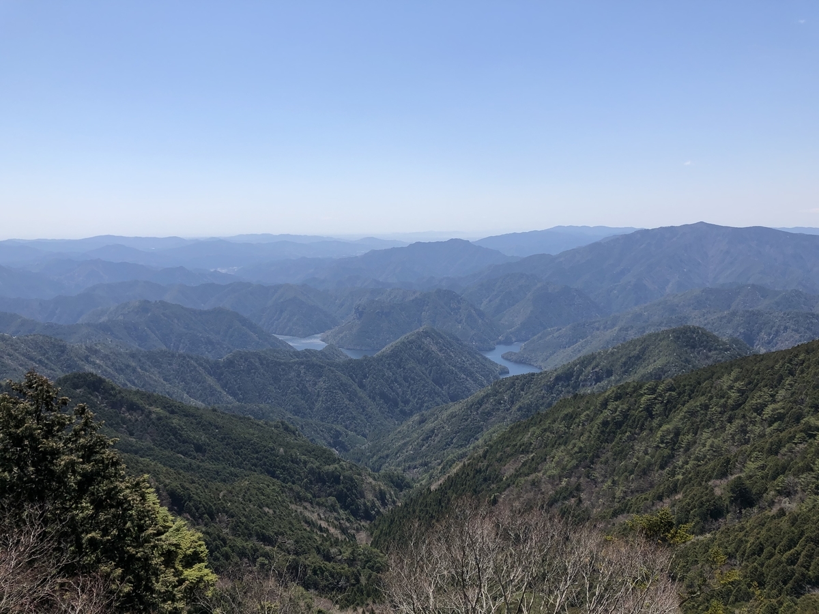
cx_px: 410
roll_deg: +0.0
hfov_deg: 63.4
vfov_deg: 49.7
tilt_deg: -5.6
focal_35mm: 28
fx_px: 662
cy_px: 307
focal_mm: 3.99
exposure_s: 1/2667
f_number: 1.8
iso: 20
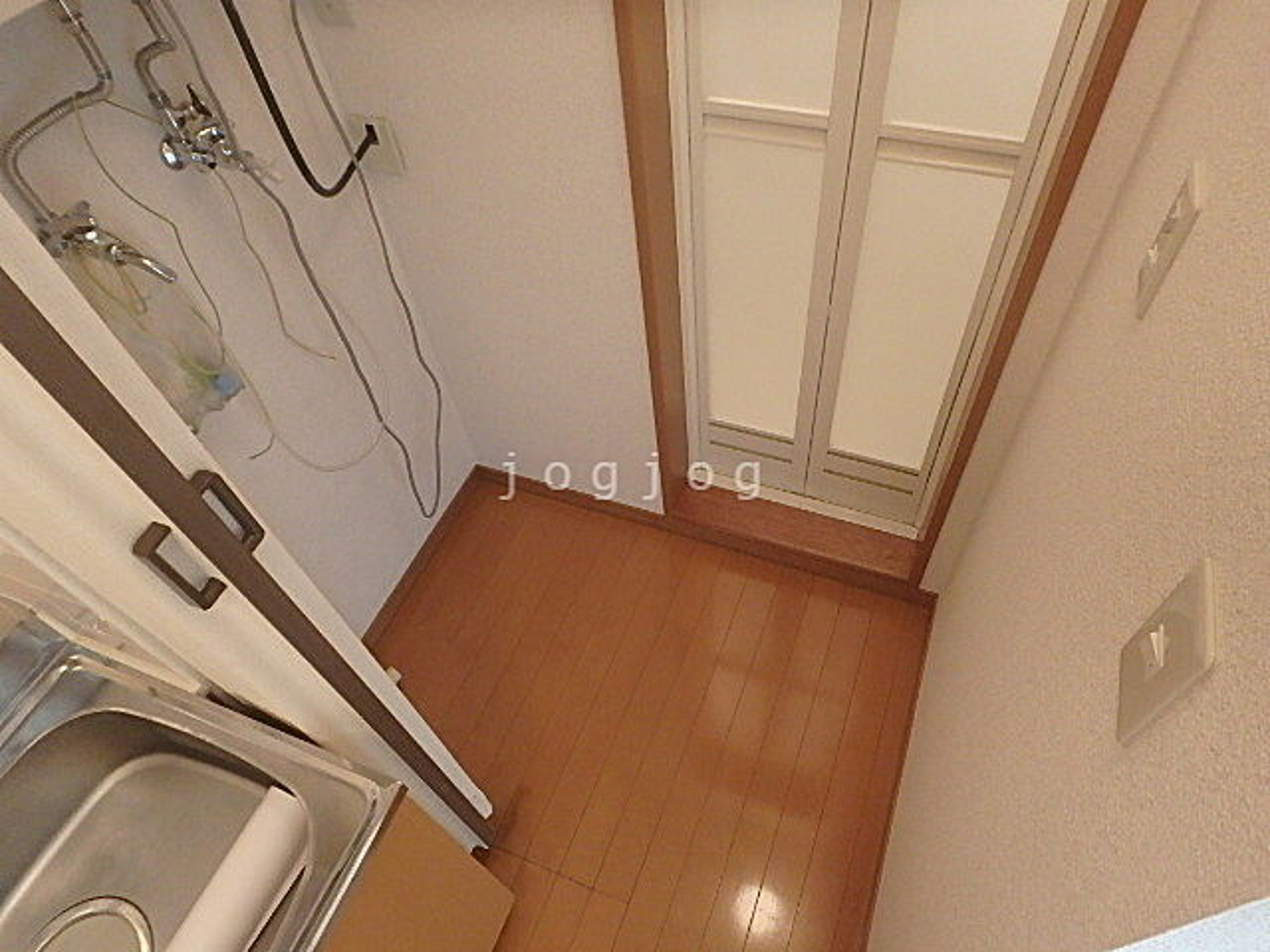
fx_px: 770
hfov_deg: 79.0
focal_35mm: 21
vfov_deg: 63.4
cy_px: 476
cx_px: 635
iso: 800
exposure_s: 1/30
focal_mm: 3.7
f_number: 3.5
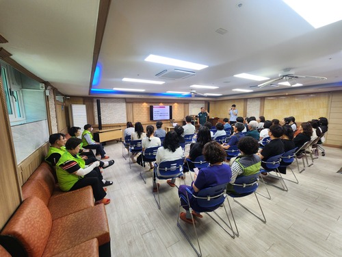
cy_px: 128
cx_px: 171
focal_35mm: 13
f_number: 2.2
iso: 160
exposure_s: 1/60
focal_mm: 2.2
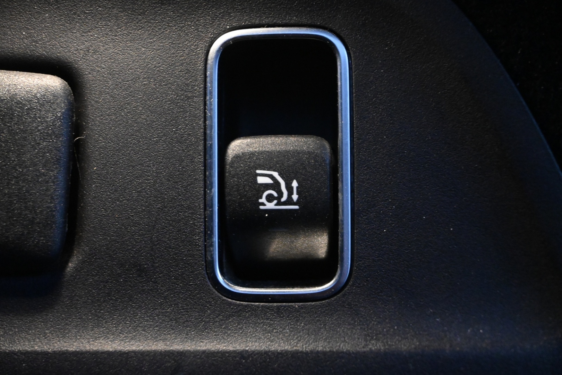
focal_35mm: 75
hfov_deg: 27.0
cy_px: 188
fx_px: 1171
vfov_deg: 18.2
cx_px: 281
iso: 6400
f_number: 6.3
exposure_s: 1/80
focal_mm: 50
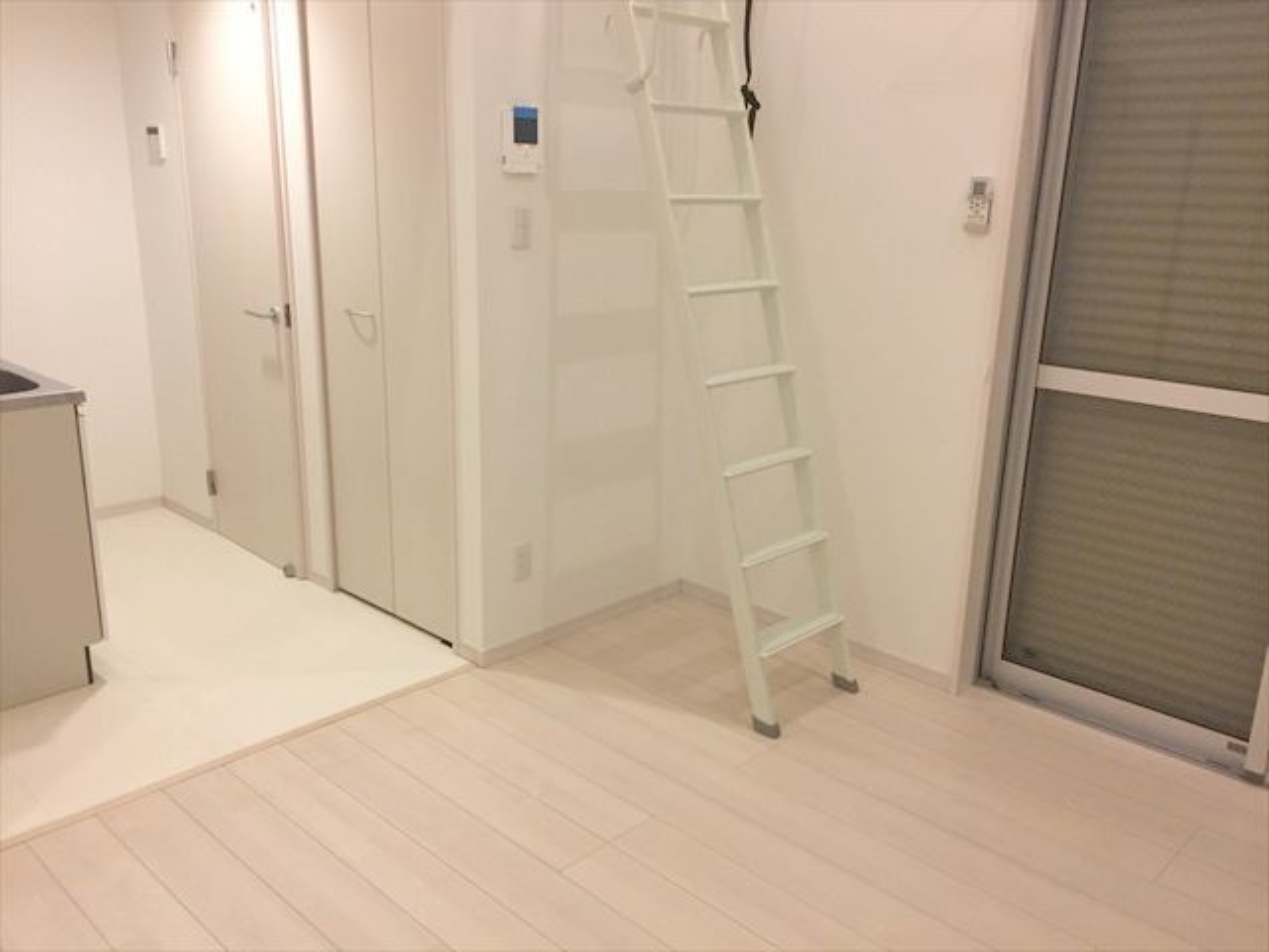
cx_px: 634
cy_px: 476
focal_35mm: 29
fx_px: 1063
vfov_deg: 48.2
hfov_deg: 61.7
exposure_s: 1/33
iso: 160
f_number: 2.2
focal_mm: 4.15
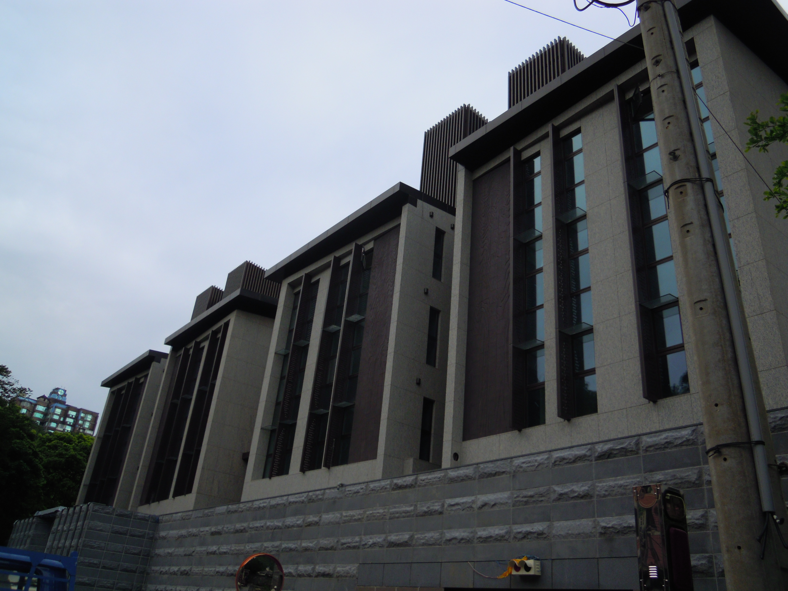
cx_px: 394
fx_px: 637
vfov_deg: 49.7
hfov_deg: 63.4
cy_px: 296
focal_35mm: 28
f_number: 2.7
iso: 100
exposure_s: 1/800
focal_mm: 5
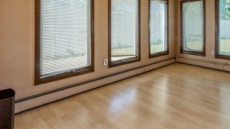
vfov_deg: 45.4
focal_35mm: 24
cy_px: 27
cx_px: 162
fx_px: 146
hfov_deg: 72.8
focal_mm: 16
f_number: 11
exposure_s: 1/25
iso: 400
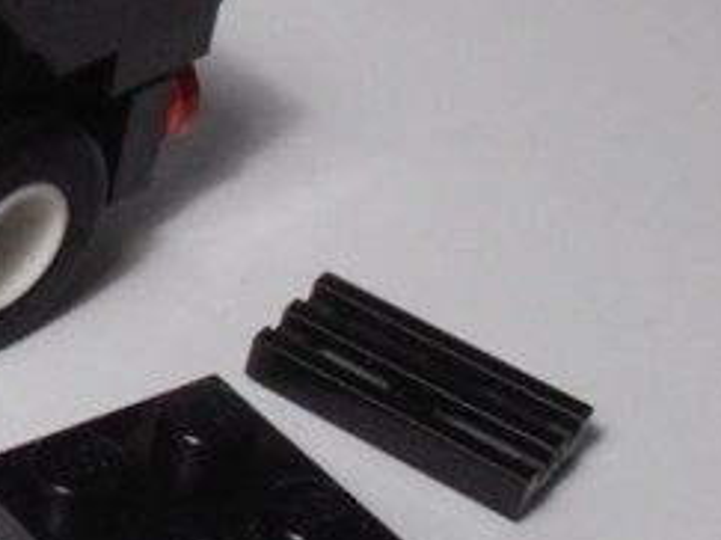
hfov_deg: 13.5
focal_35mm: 137
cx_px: -395
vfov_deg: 10.8
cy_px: 233
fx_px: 2852
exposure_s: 1/60
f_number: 3.9
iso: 80
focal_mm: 6.61
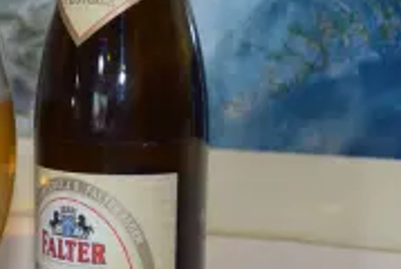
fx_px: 1307
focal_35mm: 117
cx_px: 18
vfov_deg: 11.7
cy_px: 239
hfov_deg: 17.1
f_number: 4.5
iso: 360
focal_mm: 35
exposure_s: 1/60
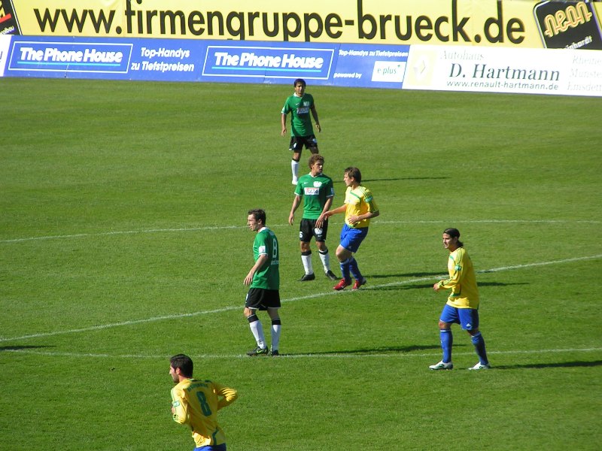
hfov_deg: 6.1
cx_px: 301
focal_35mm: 326
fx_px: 5669
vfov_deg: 4.6
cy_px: 226
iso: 50
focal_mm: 49.8
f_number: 3.5
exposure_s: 1/800
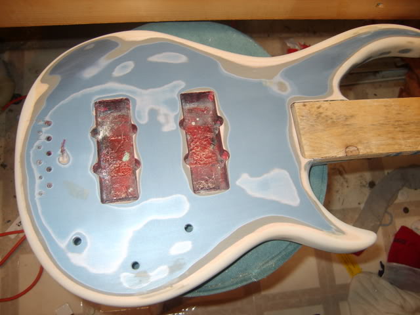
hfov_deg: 52.6
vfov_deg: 40.7
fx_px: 425
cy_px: 158
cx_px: 210
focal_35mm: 35
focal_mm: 7.4
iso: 100
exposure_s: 1/30
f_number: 2.8
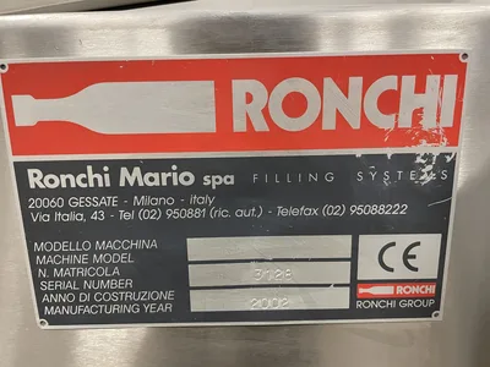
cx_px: 245
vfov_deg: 53.1
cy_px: 184
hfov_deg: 67.3
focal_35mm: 26
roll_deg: +1.7
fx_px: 368
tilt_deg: -12.6
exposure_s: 1/60
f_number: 1.6
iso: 400
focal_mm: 4.2
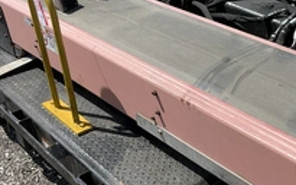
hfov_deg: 33.6
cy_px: 94
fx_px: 484
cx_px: 206
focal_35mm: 60
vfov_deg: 21.6
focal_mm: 3
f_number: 1.8
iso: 25
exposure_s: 1/1377
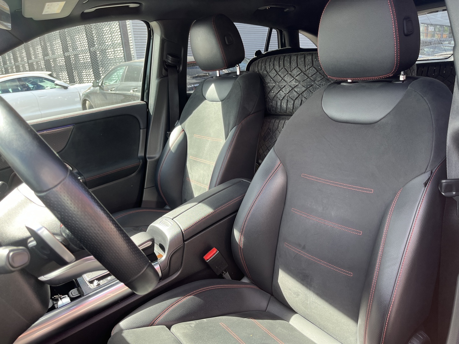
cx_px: 230
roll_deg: +4.8
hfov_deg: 67.3
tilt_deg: -17.1
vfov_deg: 53.1
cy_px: 172
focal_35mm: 26
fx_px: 345
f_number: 1.6
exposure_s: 1/182
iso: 40
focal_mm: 5.1
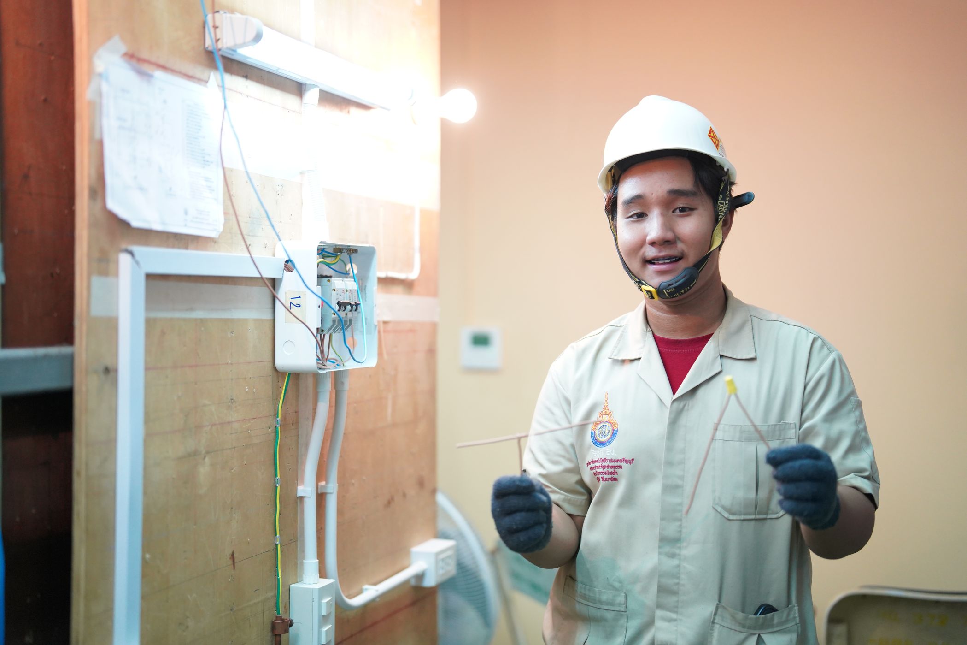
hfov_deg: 39.6
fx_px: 1343
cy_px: 322
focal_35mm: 50
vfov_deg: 27.0
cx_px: 484
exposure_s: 1/1600
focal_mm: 50
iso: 2500
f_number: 1.2
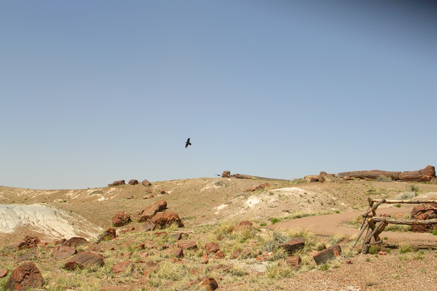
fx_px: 680
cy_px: 156
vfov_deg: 24.2
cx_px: 216
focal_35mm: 56
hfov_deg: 35.6
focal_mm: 8
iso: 50
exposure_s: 1/270
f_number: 6.4
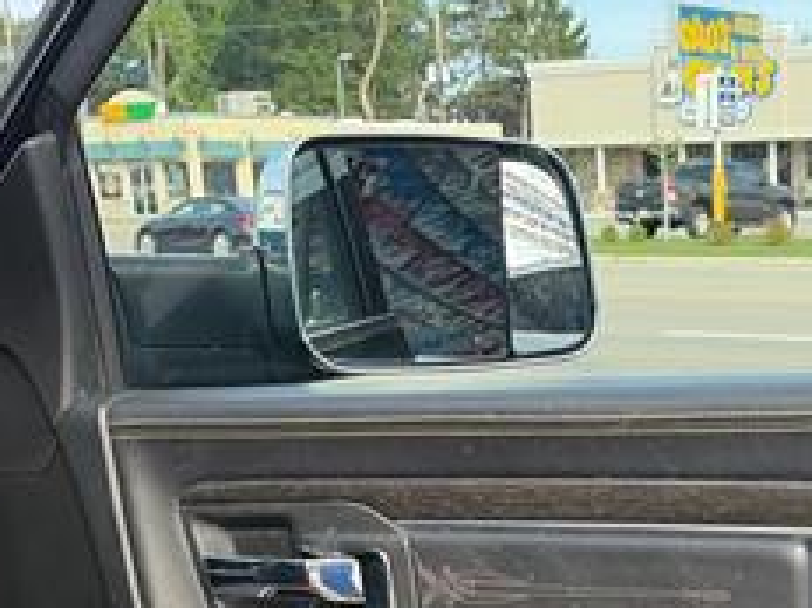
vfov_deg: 19.3
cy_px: 720
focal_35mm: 72
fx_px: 1688
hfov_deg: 26.2
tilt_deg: -16.1
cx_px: 731
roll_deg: +0.7
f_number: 1.6
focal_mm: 5.96
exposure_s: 1/629
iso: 64
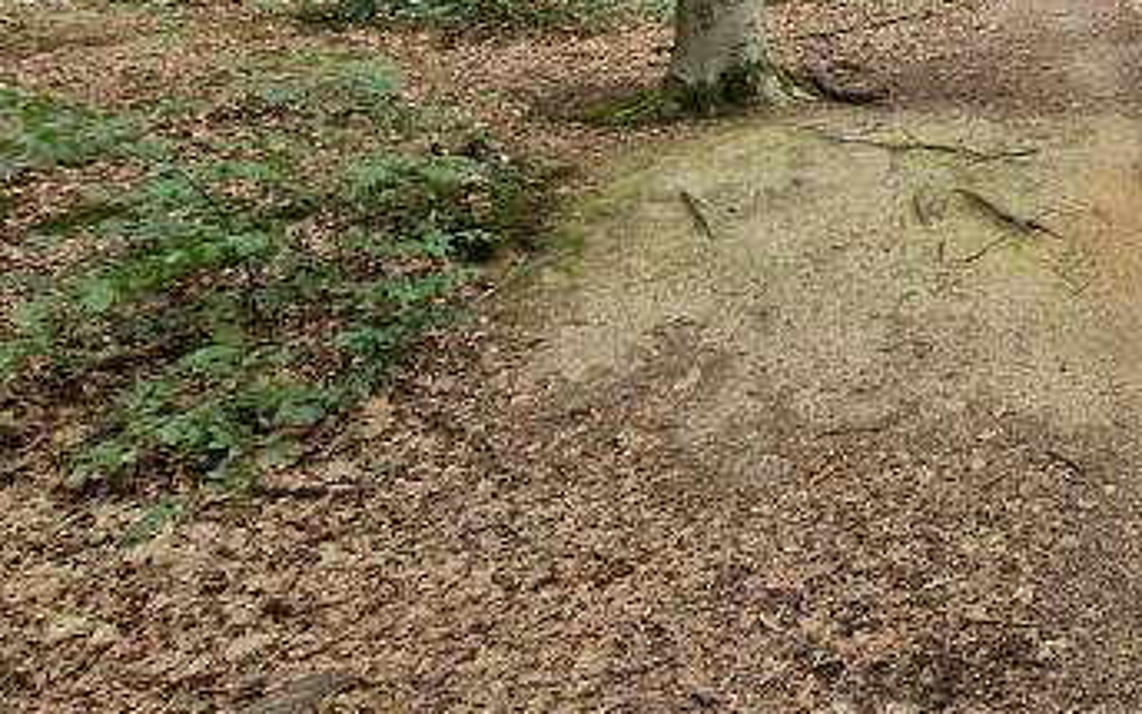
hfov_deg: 38.0
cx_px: 1341
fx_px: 1245
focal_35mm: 40
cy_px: 7
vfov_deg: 29.9
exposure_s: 1/50
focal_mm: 2.2
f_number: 2.2
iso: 125
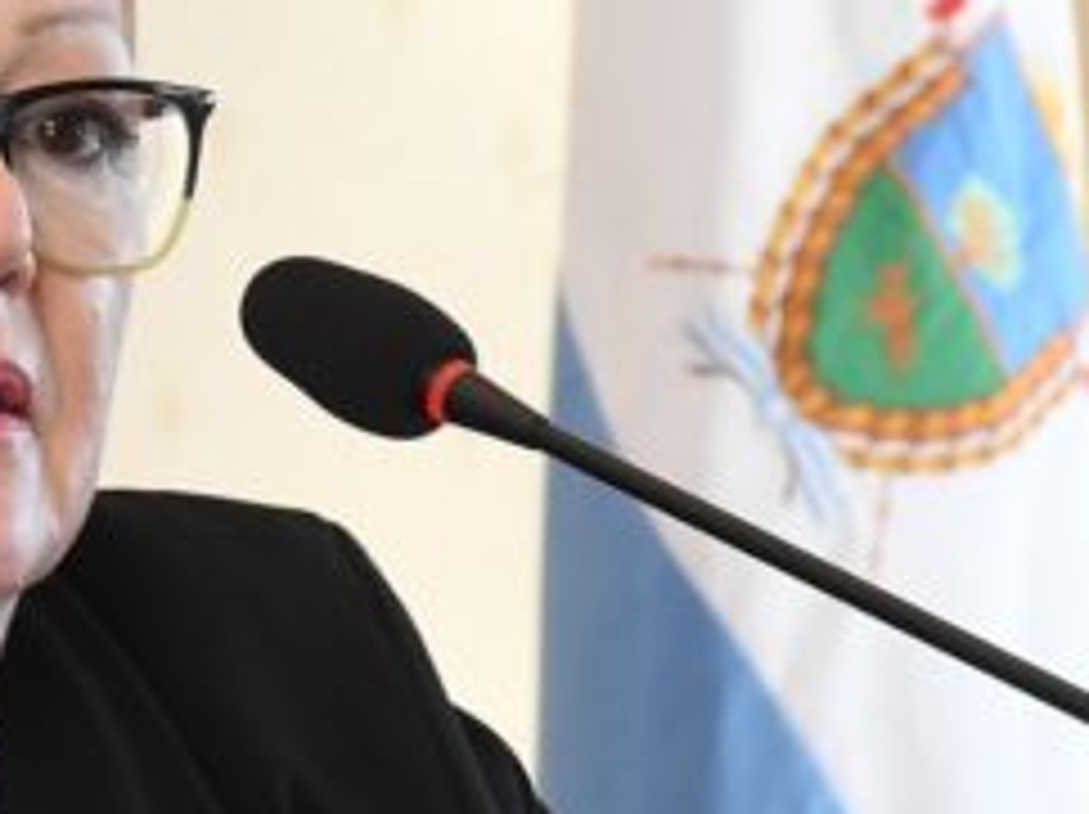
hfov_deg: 3.5
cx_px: 81
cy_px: 468
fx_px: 17568
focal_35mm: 559
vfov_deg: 2.7
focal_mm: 122
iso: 1600
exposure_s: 1/250
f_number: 8
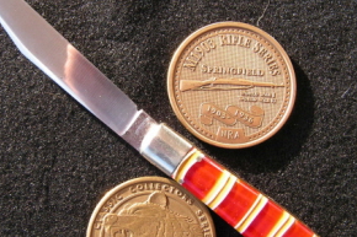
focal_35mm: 60
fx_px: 595
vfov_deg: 22.6
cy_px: 129
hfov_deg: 33.4
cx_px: 166
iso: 50
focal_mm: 6.3
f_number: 4.5
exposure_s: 1/100
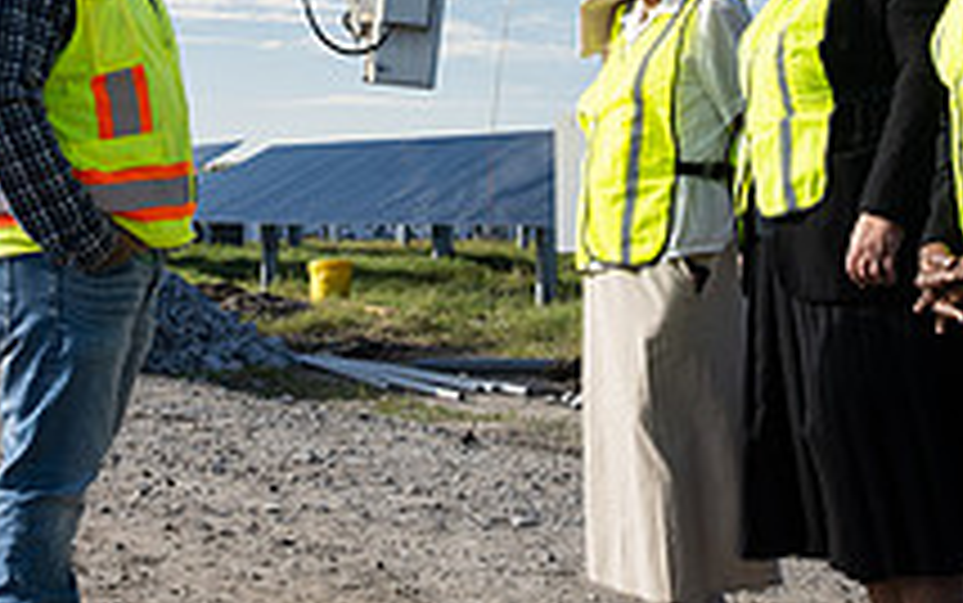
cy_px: -52
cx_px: 518
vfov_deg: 16.3
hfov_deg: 26.5
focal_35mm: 78
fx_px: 2048
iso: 200
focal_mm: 28
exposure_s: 1/160
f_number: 16
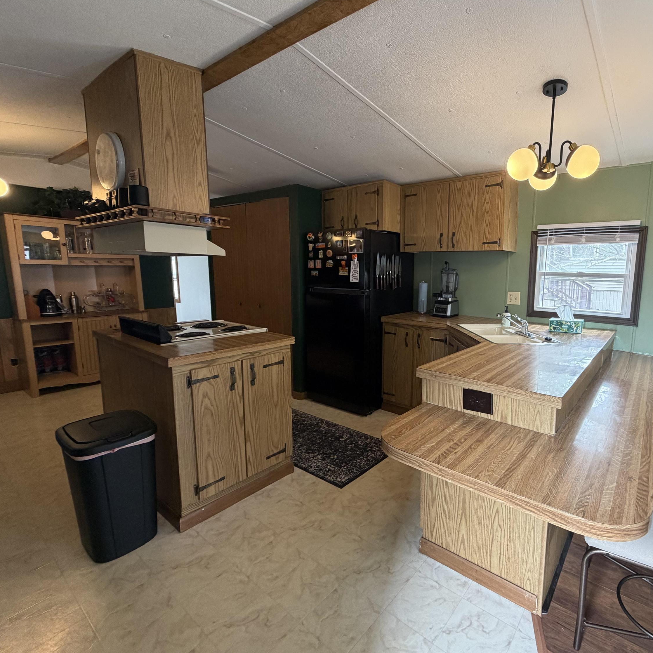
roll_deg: -1.2
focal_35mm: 17
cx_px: 419
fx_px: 363
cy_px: 319
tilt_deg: -7.7
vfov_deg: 84.0
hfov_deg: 81.9
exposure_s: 1/60
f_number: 2.2
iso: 200
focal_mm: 2.22
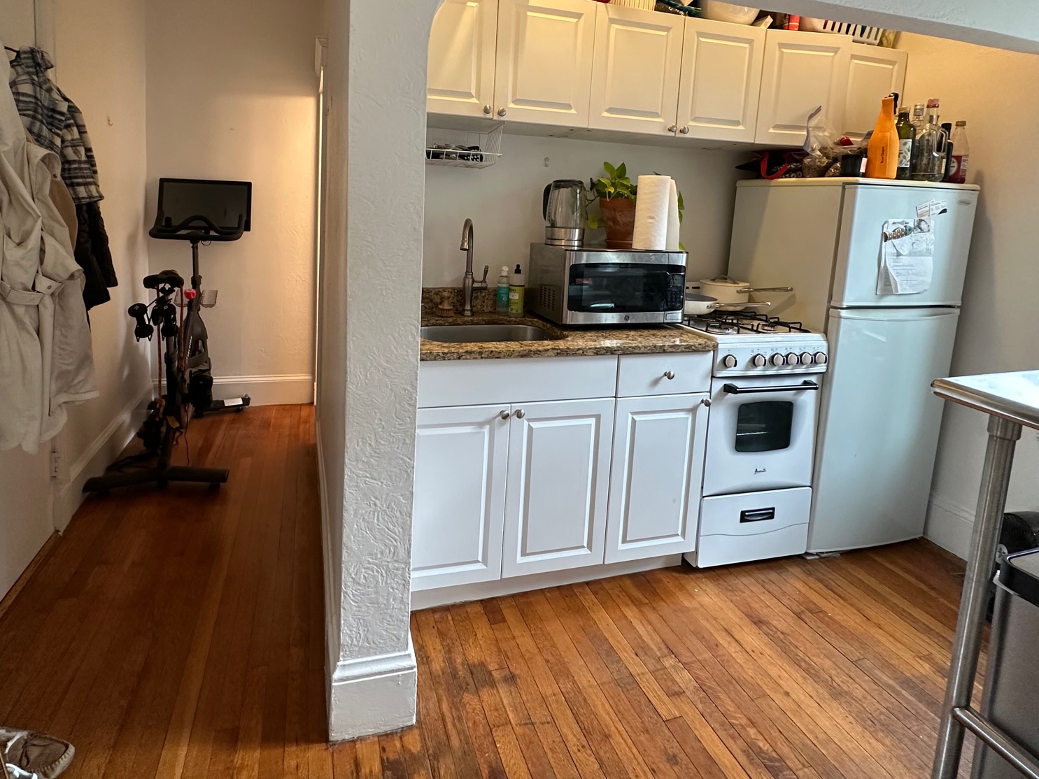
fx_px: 570
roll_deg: -3.0
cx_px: 465
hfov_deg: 84.4
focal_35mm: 19
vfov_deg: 67.1
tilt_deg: -7.2
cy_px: 269
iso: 200
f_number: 2.2
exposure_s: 1/60
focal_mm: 2.22
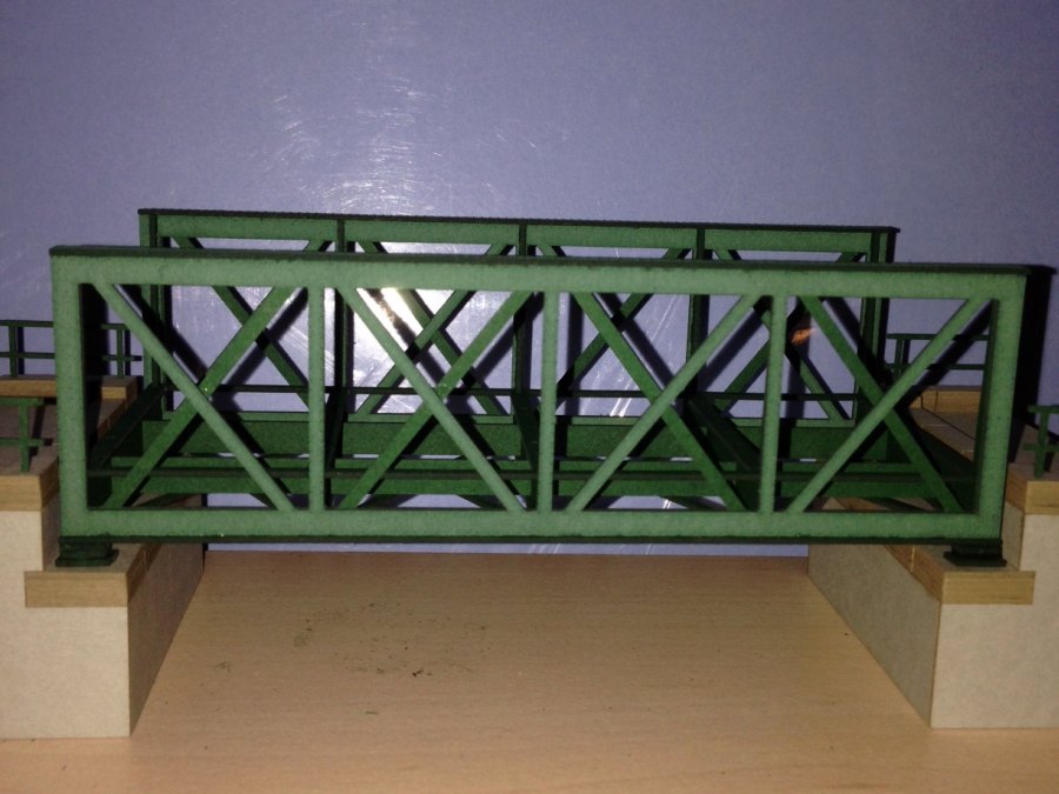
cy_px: 397
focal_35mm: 33
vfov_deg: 42.9
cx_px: 530
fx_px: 1010
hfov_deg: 55.4
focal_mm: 4.12
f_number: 2.4
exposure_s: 1/93
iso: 50
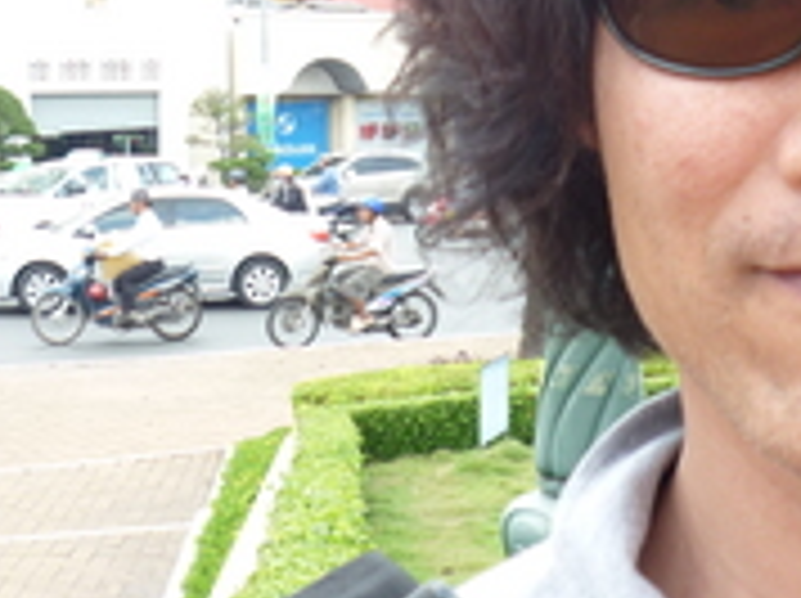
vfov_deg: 18.5
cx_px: 356
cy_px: 47
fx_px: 1802
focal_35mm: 78
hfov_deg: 25.0
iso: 80
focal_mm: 5.5
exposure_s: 1/160
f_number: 2.8
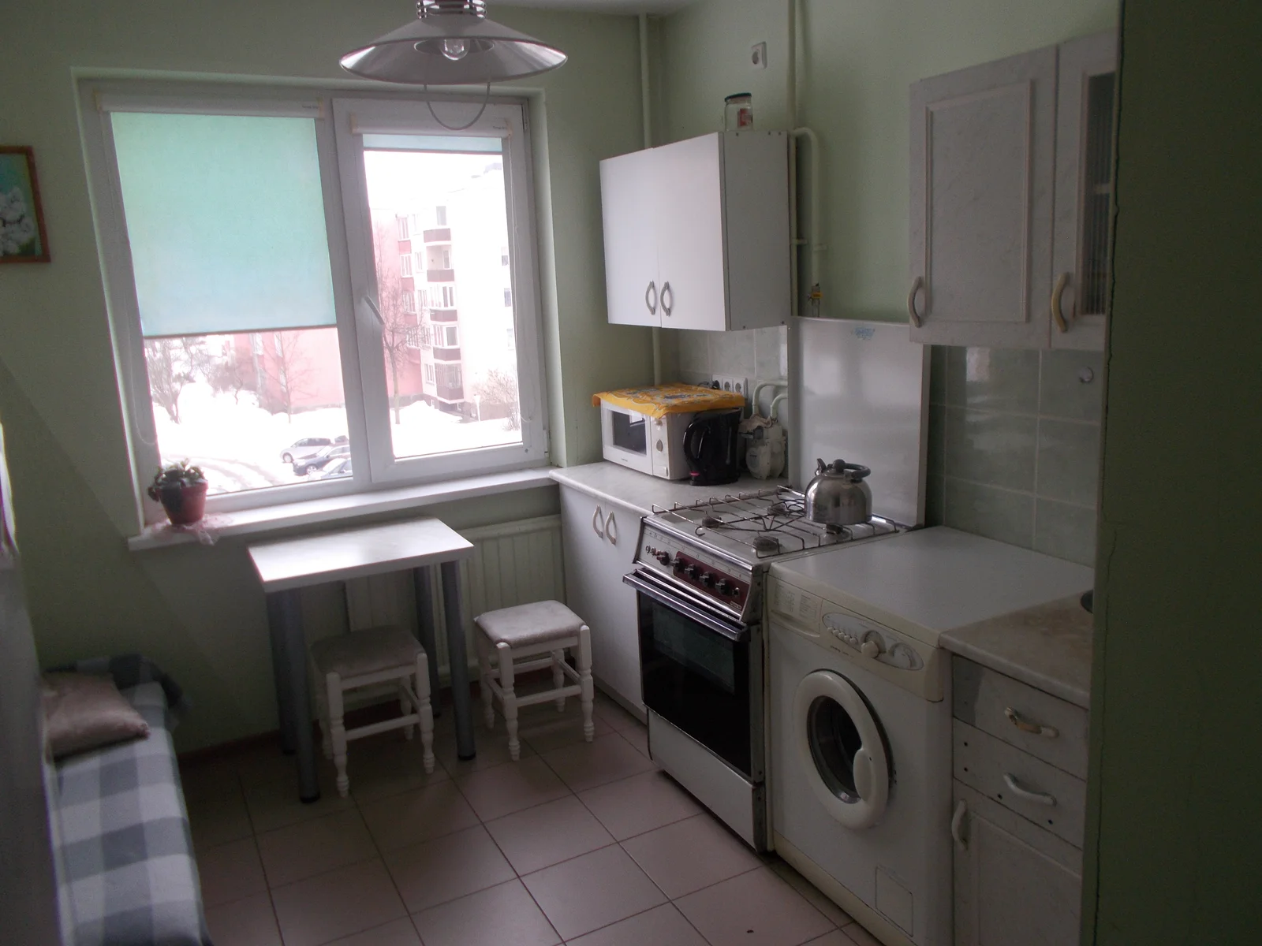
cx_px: 631
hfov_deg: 67.3
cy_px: 473
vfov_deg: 53.1
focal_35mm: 26
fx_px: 948
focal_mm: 4.6
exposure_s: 1/25
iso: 80
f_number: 3.2
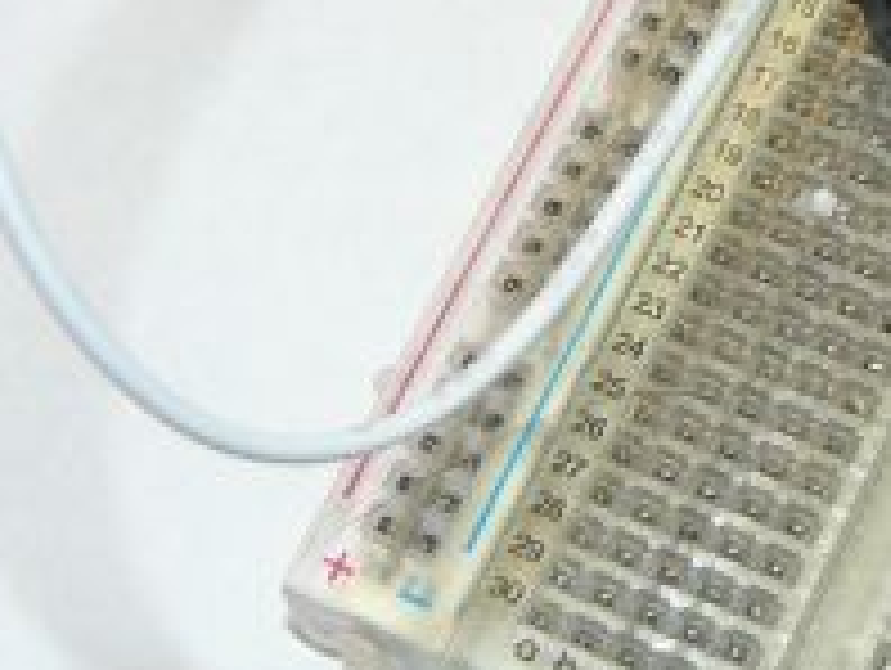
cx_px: 954
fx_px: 3350
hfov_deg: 14.8
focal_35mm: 130
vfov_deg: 11.3
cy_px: -85
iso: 100
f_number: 4
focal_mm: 6
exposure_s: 1/25
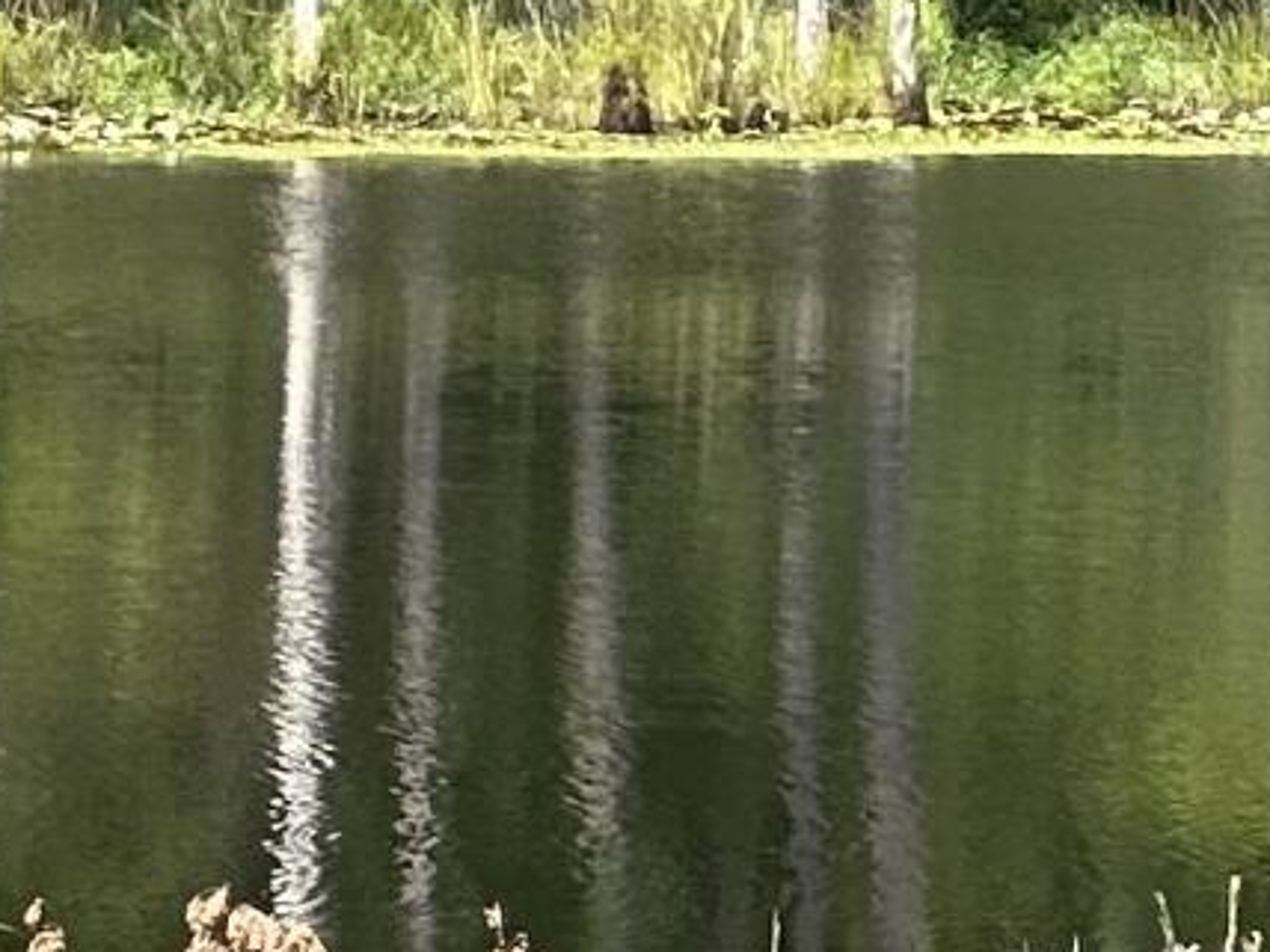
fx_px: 19812
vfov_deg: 2.7
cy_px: -448
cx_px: -2472
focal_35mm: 540
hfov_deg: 3.6
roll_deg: -0.6
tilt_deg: -1.1
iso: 32
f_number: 2.8
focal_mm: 9
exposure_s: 1/290
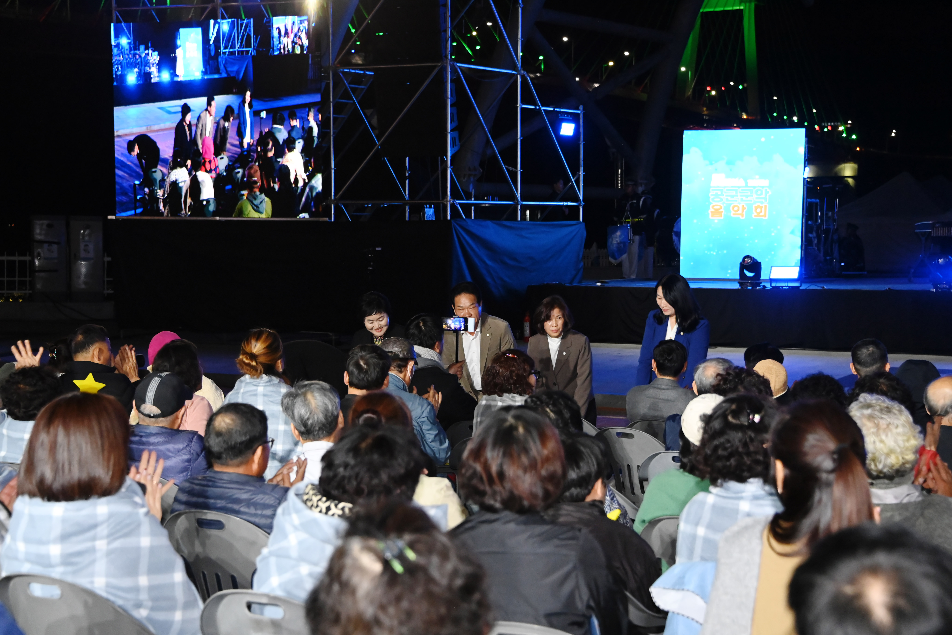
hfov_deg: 28.1
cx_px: 476
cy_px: 318
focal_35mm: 72
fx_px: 1904
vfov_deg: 18.9
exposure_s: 1/200
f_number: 5.6
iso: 6400
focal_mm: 72
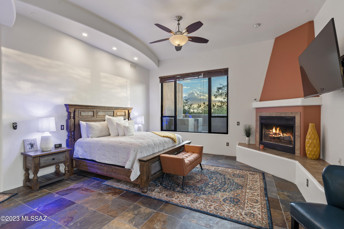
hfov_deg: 96.7
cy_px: 114
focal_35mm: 16
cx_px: 172
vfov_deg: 73.7
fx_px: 153
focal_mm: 16
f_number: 8
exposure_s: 1/6
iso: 320
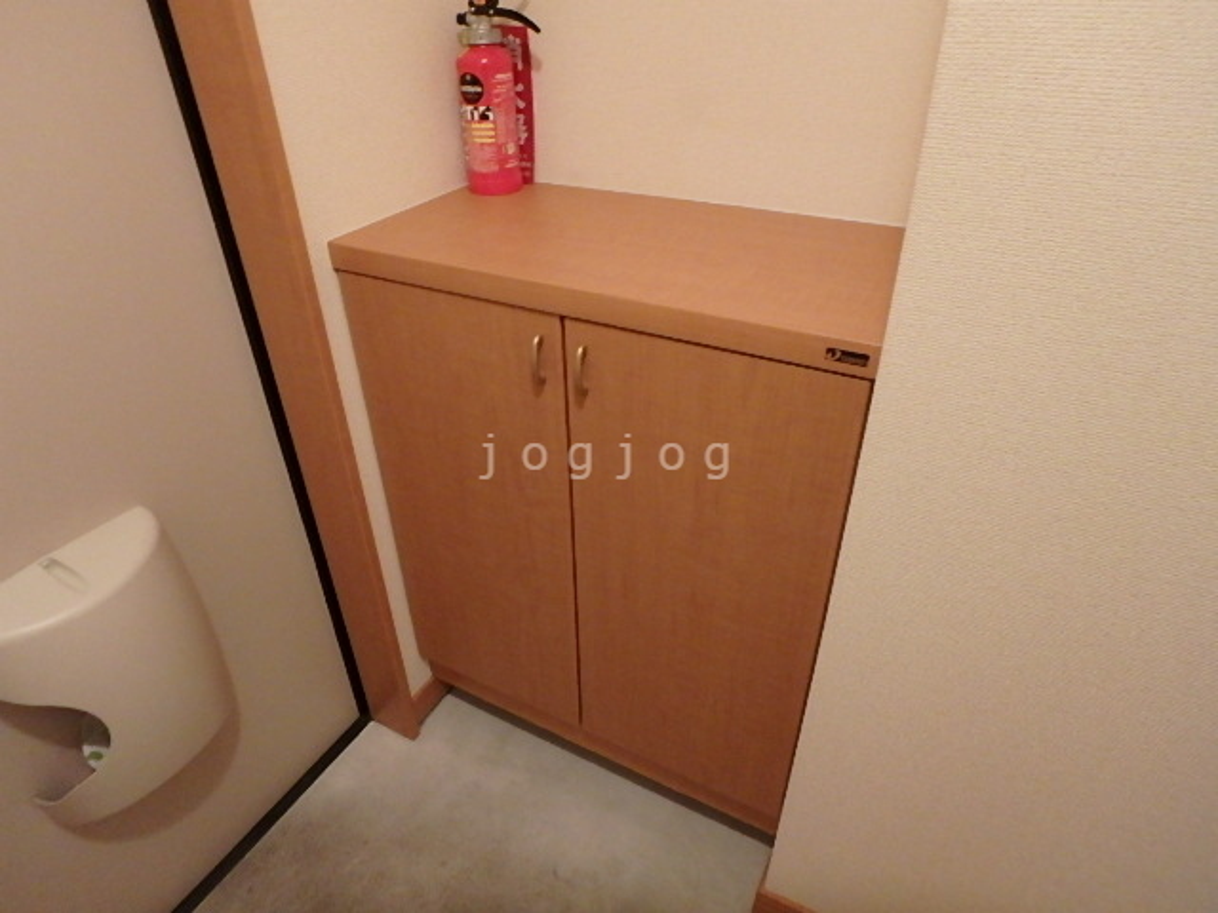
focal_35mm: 21
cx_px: 609
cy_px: 456
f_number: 3.5
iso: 800
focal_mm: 3.7
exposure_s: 1/30
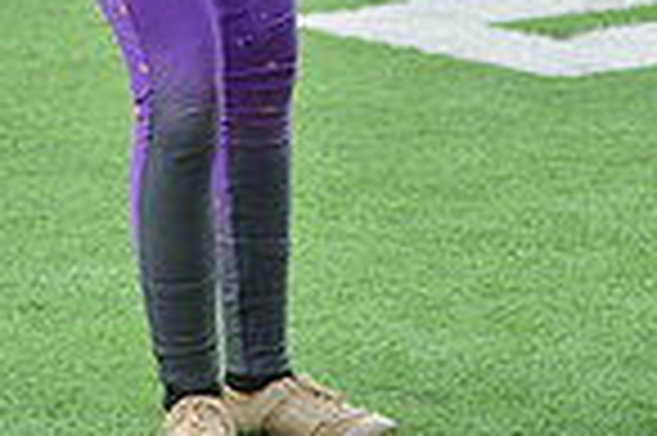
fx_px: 6526
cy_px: -562
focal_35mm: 358
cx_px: 155
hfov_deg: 5.8
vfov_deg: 3.8
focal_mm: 116
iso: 400
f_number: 5.6
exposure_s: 1/800
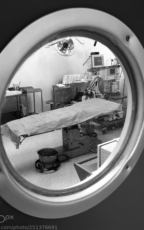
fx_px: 214
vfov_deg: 56.7
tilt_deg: -15.3
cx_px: 70
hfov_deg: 37.3
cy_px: 113
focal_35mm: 34
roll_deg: +1.9
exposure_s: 1/30
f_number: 2.2
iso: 80
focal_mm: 4.15
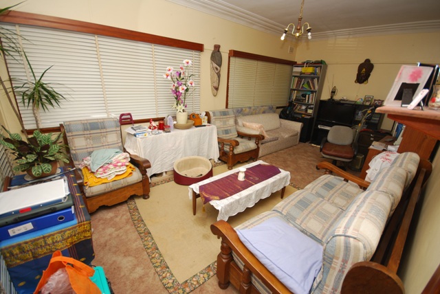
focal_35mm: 15
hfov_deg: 100.3
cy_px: 147
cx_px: 220
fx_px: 183
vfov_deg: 77.4
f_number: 4
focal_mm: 10
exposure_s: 1/60
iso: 220
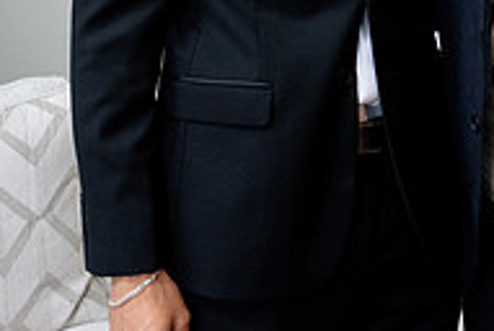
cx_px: 362
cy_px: -102
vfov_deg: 13.6
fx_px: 1333
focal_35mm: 97
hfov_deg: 20.8
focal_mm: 32
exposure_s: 1/160
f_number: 9
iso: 5000
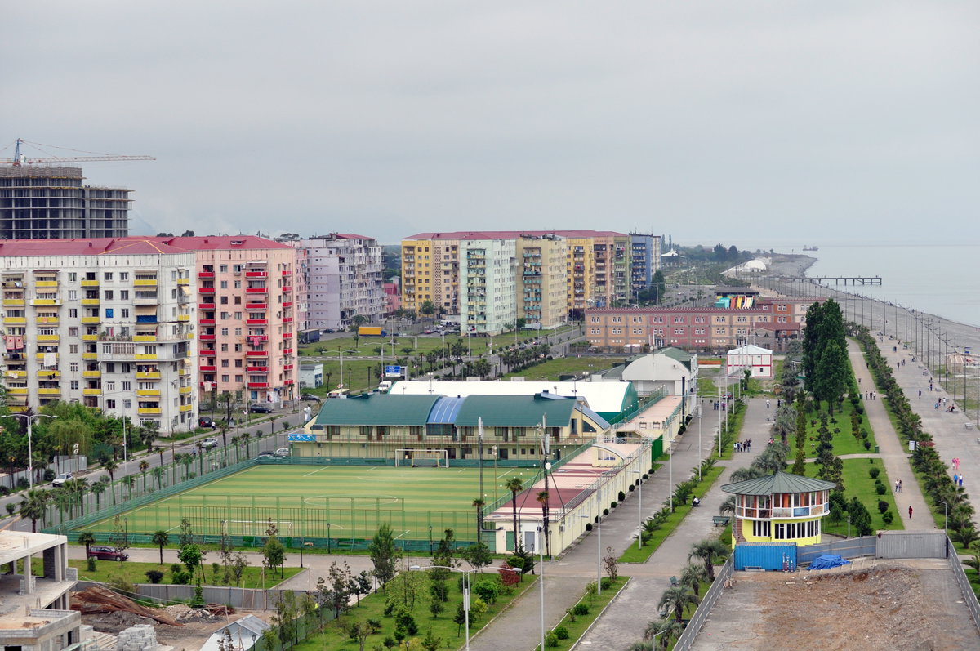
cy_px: 326
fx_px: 2039
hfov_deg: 27.0
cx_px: 490
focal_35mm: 75
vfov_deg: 18.1
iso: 500
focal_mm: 50
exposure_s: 1/125
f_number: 5.6
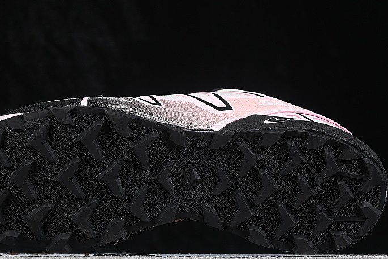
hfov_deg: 17.3
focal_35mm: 118
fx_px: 1272
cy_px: 127
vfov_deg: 11.6
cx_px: 166
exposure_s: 1/60
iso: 160
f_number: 6.3
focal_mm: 50
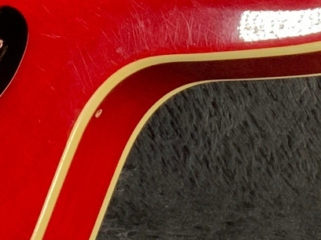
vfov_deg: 8.1
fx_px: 1688
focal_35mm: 182
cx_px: 77
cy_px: -75
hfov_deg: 10.8
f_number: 1.8
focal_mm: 3
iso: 50
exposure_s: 1/104
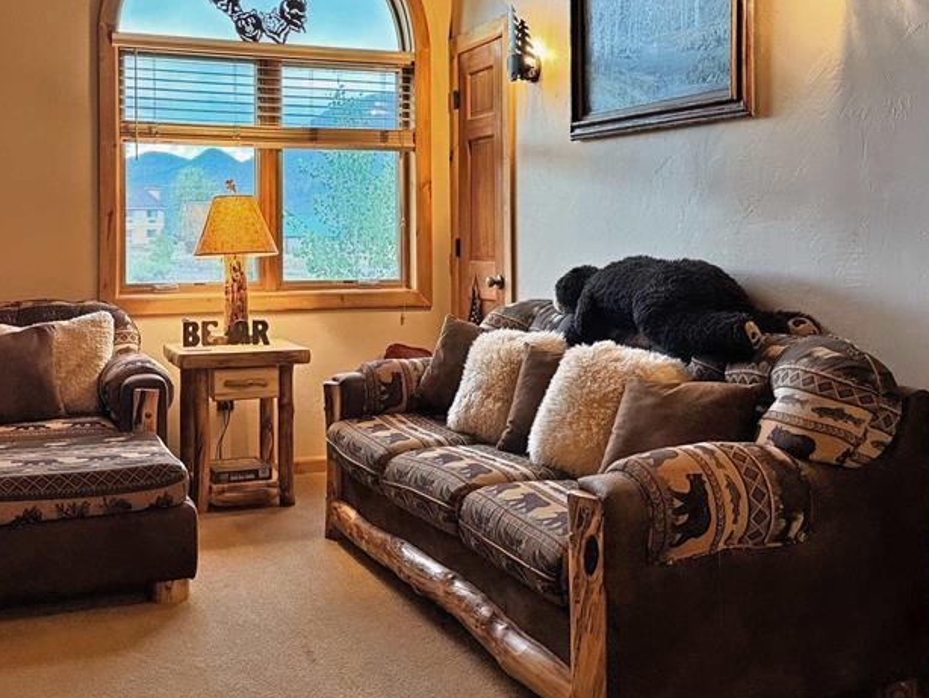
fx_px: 1074
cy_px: 217
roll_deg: +0.5
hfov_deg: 46.7
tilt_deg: +0.8
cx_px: 410
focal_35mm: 40
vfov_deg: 35.5
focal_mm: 6.76
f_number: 1.78
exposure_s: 1/60
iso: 400
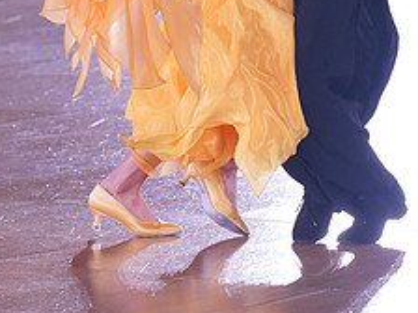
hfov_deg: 5.3
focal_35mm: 373
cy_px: -97
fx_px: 4504
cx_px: 279
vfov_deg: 4.0
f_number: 4
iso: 1600
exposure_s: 1/400
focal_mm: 150
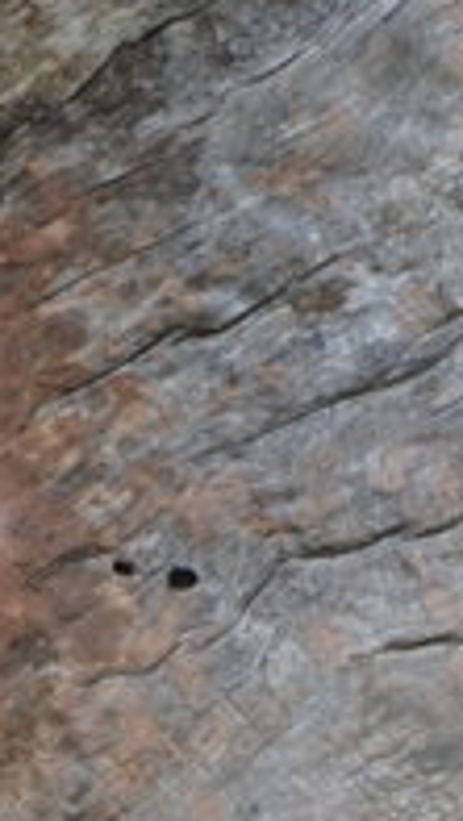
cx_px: -1877
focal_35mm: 446
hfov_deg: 2.6
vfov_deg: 4.8
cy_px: 396
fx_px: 9722
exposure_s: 1/160
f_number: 5.6
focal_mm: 70
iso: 500
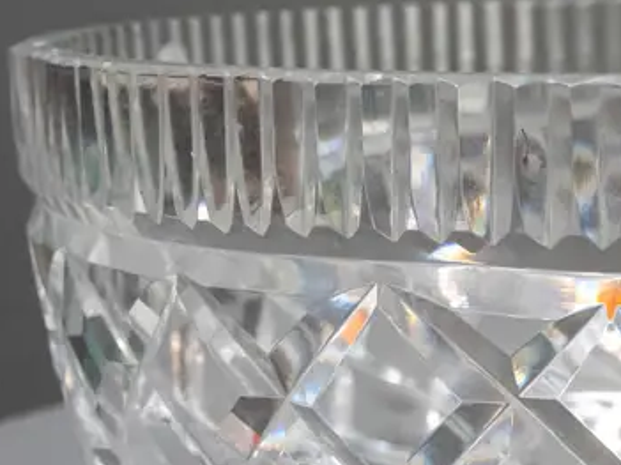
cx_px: 816
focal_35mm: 111
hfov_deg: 16.7
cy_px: 359
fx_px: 1991
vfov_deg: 13.3
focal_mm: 19
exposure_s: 1/160
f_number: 5.6
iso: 3200
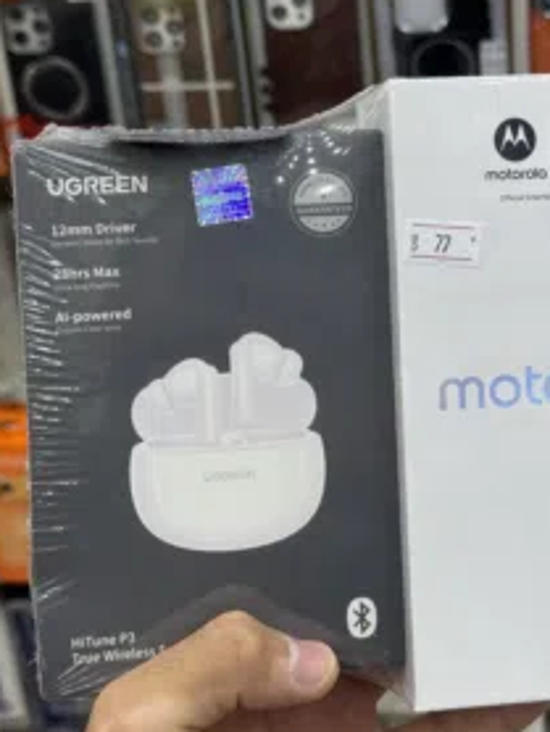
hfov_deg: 21.3
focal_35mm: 69
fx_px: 1460
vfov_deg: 28.1
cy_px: 282
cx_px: 358
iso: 64
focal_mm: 6.76
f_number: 1.78
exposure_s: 1/876
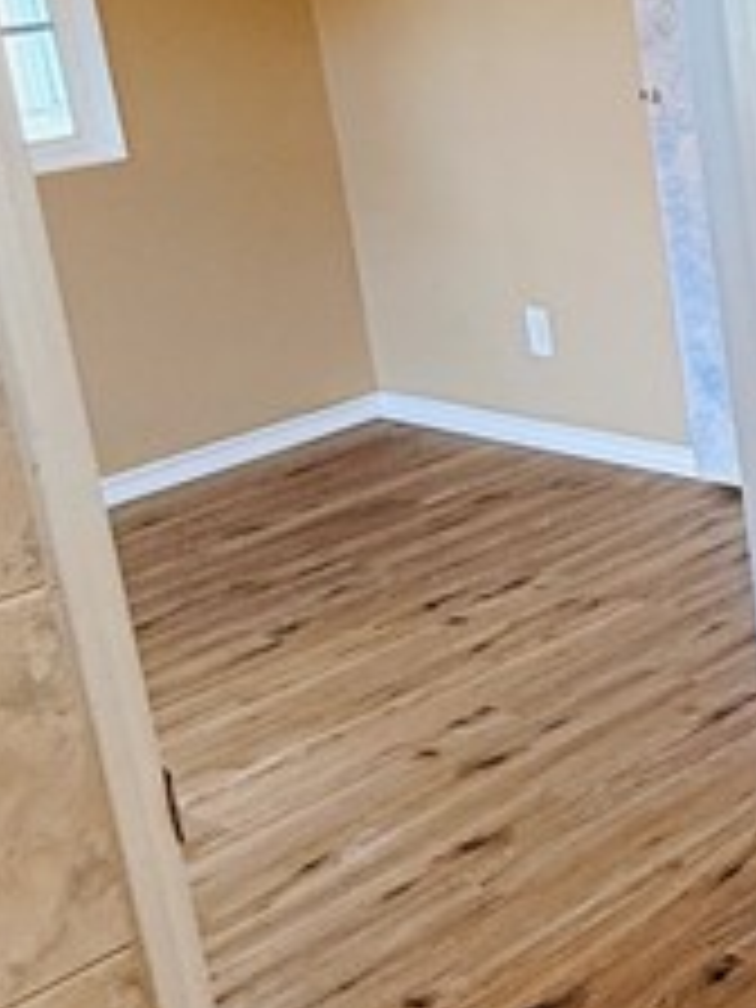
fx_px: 1864
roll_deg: +2.5
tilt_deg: -14.7
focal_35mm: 64
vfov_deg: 29.9
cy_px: 284
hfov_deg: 18.4
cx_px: 1332
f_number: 2.2
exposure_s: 1/60
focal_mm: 2.22
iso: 200
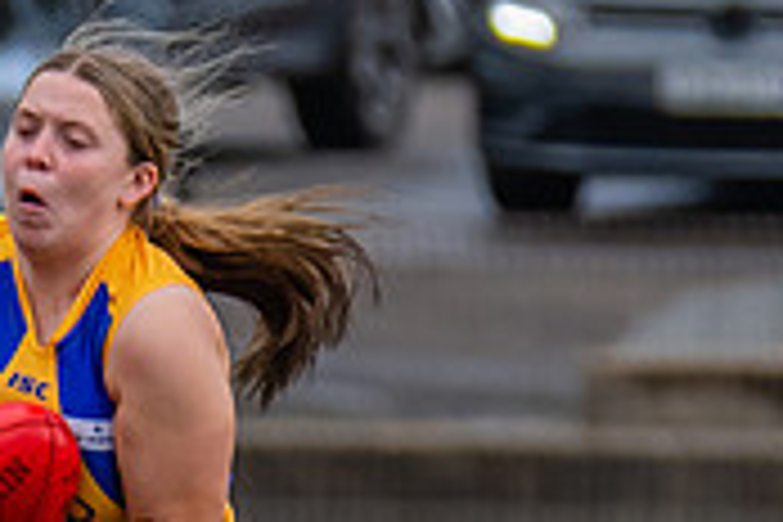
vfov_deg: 0.5
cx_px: -462
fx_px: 57937
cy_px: 222
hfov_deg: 0.8
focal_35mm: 2664
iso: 800
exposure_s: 1/1600
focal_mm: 360
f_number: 6.3
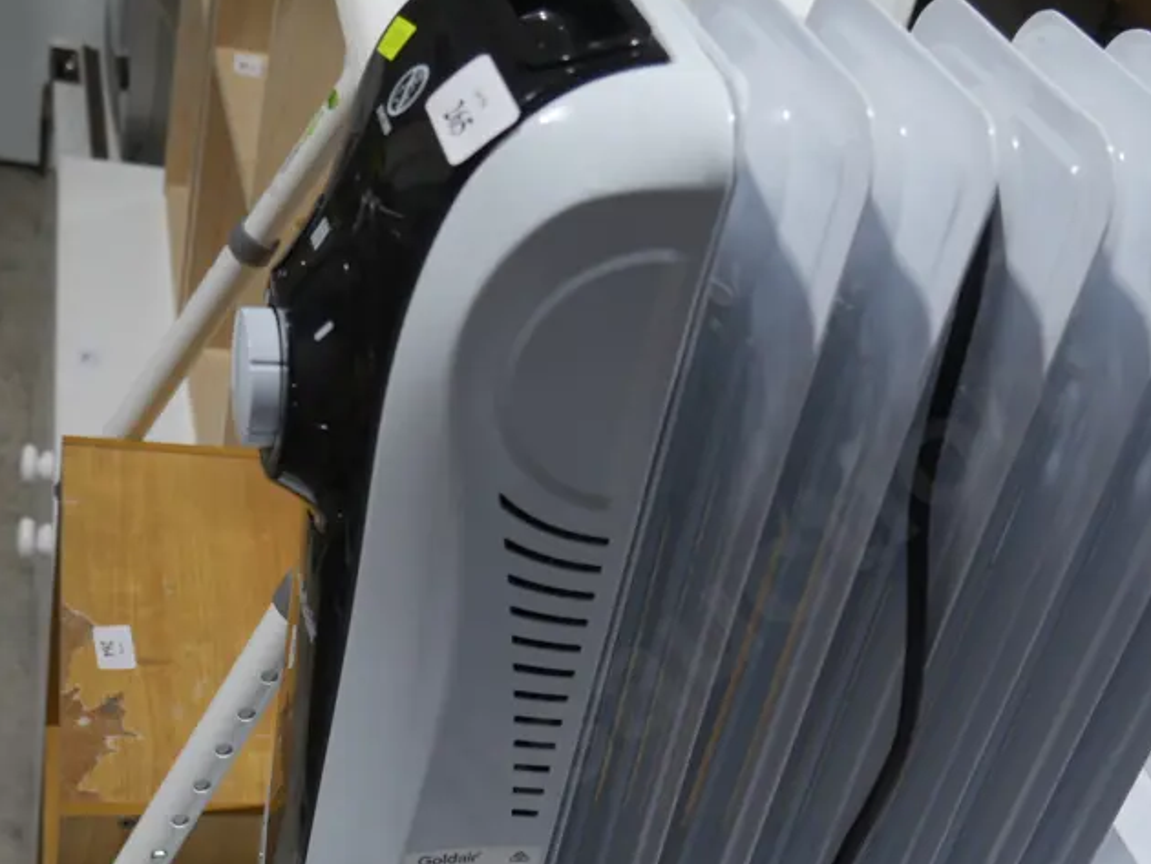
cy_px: 625
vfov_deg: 27.7
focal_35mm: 52
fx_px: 1730
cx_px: 723
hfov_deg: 36.6
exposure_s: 1/125
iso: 200
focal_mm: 16
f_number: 3.6
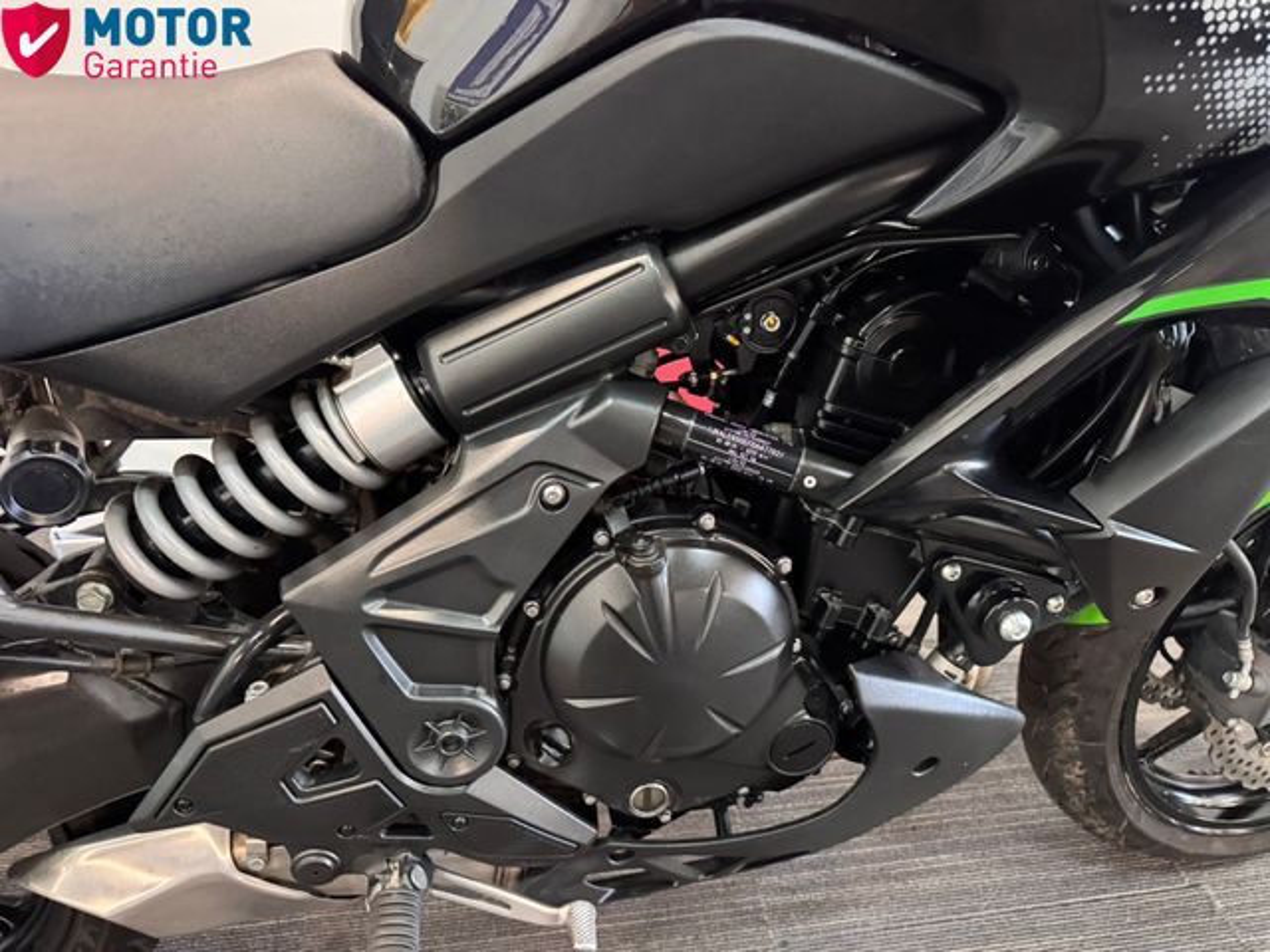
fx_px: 881
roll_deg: -1.6
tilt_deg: -37.8
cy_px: 476
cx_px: 635
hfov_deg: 71.6
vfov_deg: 56.8
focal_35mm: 24
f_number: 1.78
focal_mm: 6.76
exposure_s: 1/33
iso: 1000
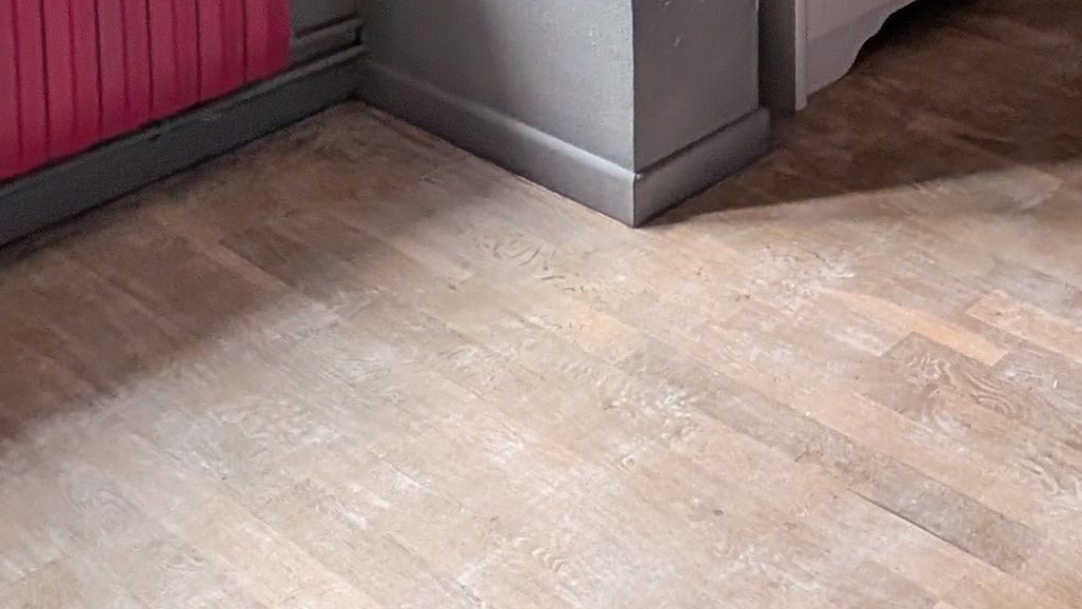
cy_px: -584
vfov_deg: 17.3
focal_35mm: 52
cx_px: 1325
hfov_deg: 32.3
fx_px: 1492
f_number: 1.95
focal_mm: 2.23
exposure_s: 1/53.1
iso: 43
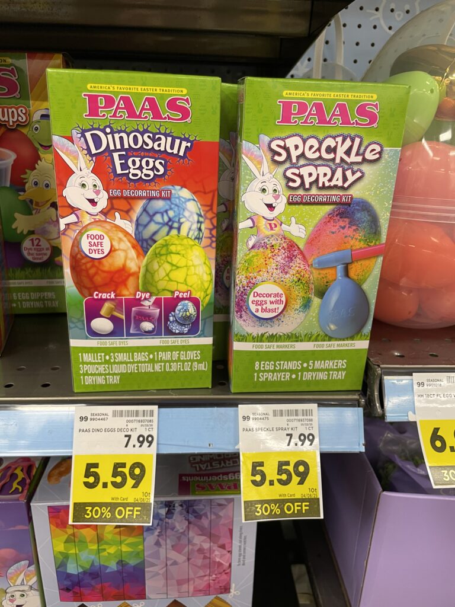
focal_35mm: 26
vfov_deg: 67.3
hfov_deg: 53.1
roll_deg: -1.1
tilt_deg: -20.9
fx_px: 456
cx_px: 228
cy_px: 304
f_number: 1.6
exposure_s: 1/61
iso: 100
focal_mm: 4.2
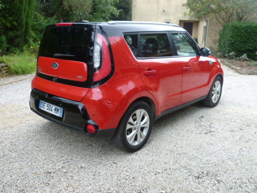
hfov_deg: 56.8
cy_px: 96
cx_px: 128
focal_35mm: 32
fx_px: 238
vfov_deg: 44.2
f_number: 3
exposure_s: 1/80
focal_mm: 5.7
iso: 80
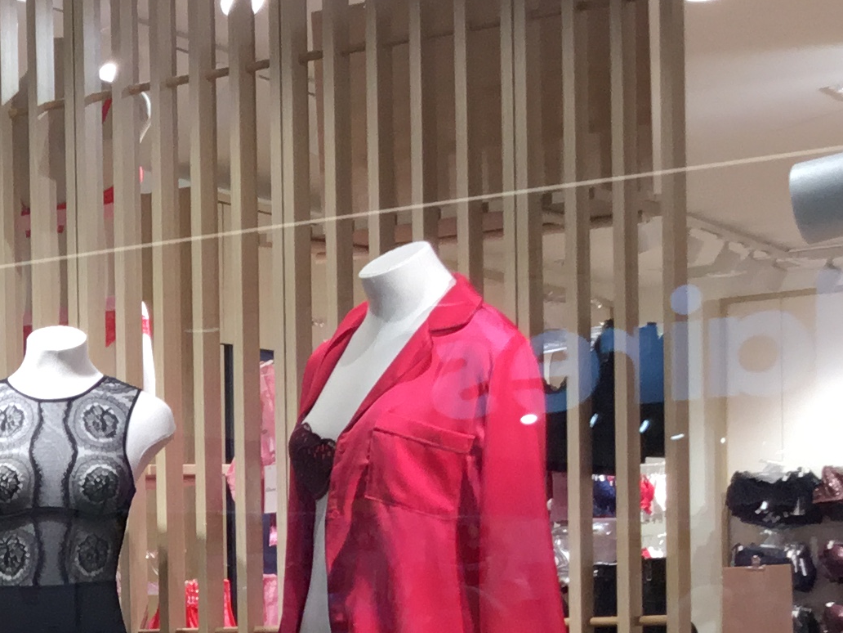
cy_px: 745
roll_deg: +2.6
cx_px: -420
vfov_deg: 14.6
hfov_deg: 17.9
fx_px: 2387
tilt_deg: -2.9
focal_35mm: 98
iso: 25
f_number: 2.4
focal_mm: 3.3
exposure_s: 1/50
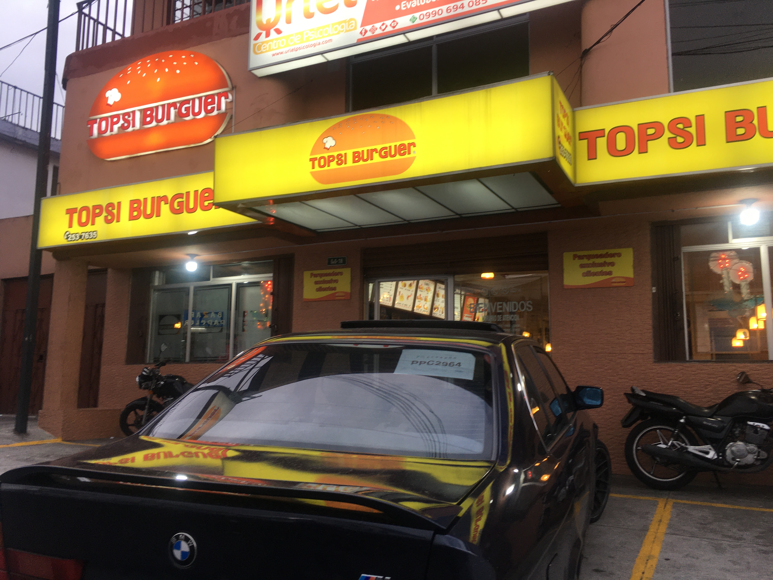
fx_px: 648
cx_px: 386
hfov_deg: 61.7
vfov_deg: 48.2
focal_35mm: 29
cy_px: 290
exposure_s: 1/60
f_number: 2.2
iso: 32
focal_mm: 4.15
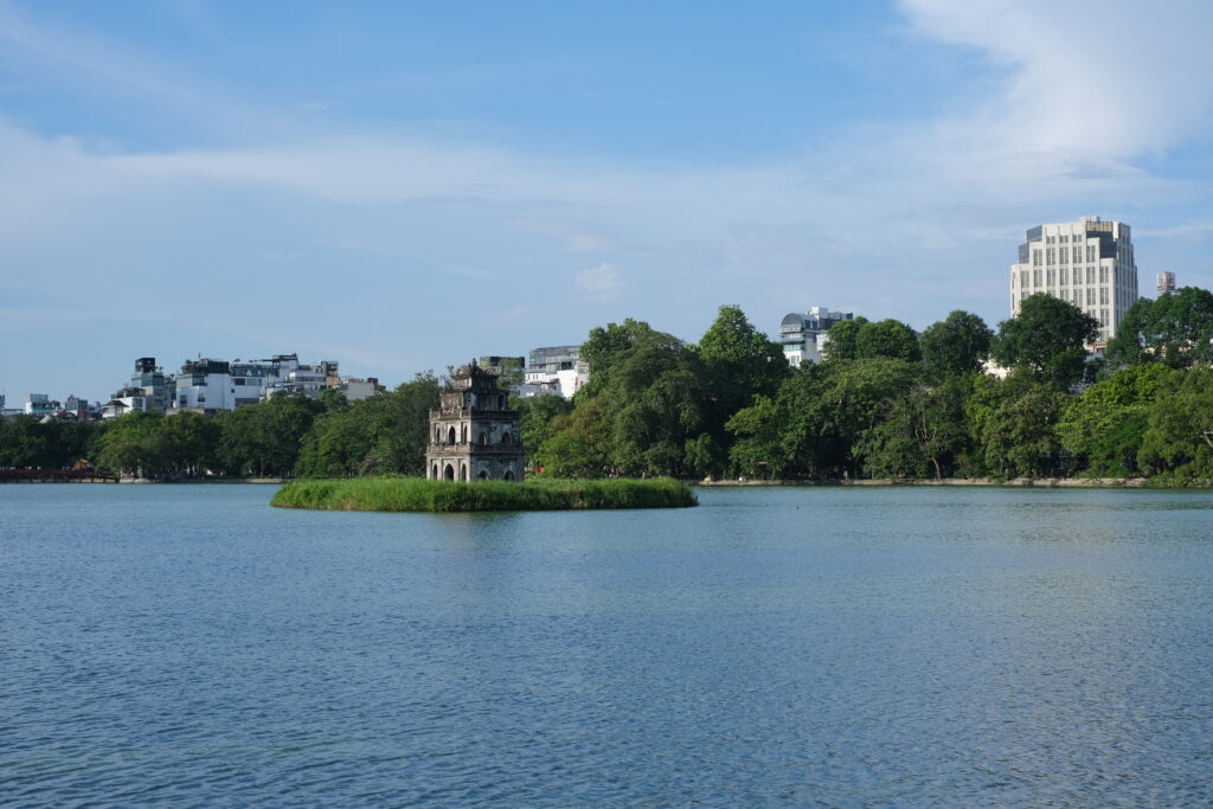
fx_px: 1786
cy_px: 404
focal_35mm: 53
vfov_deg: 25.5
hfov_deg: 37.5
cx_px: 606
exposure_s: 1/850
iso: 160
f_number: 4.5
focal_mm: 35
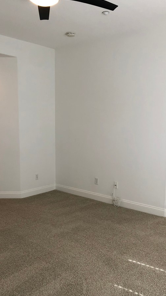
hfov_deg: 33.7
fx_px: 274
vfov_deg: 56.6
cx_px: 74
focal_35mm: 35
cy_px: 159
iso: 50
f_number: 1.8
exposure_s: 1/120
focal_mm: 4
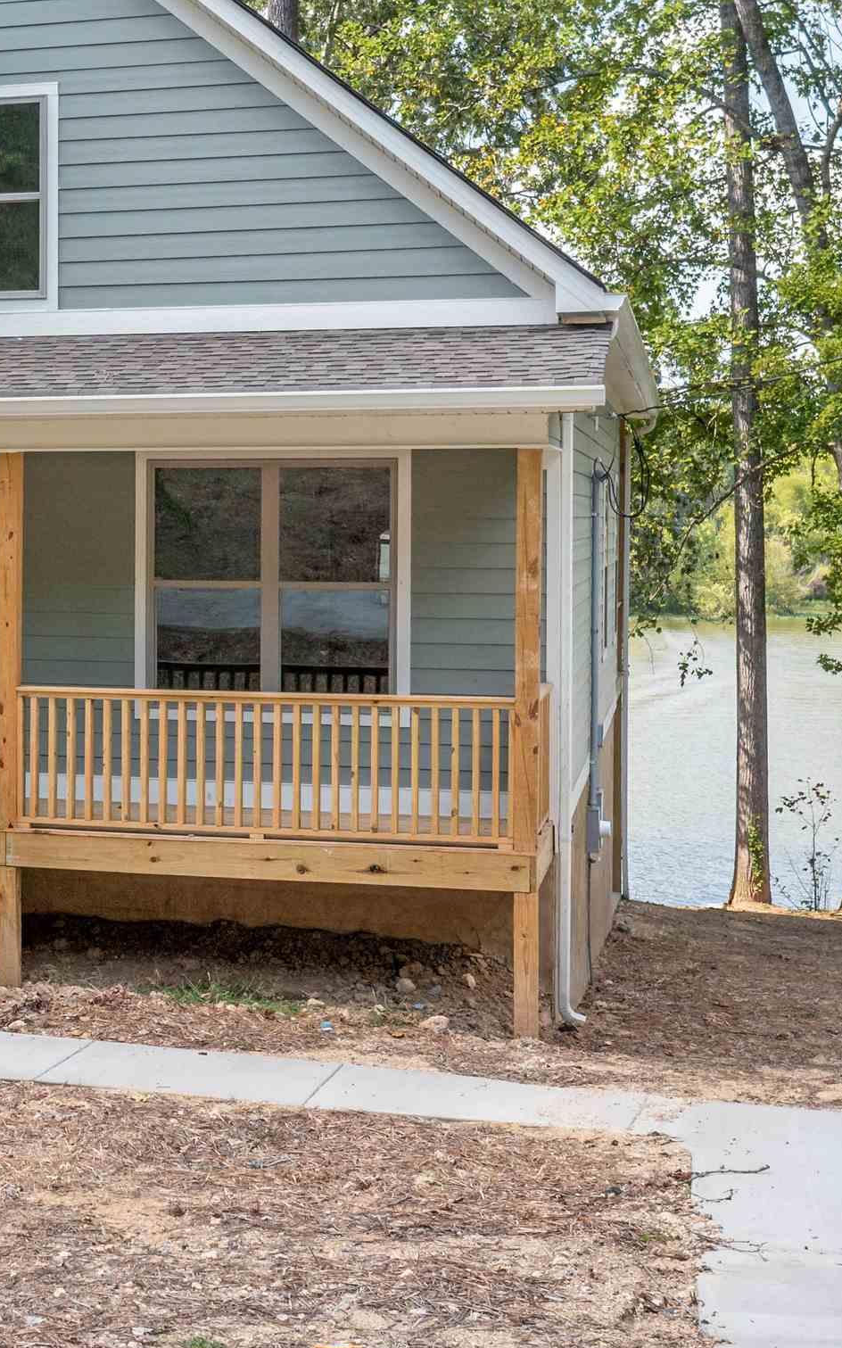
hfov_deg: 21.5
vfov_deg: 35.0
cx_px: -22
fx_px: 2130
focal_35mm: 58
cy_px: 541
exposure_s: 1/120
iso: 200
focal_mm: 10.26
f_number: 5
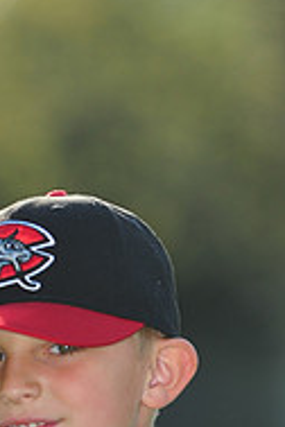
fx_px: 7279
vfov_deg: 3.4
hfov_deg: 2.2
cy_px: 531
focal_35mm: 613
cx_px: 0
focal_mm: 200
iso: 400
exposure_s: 1/1250
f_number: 5
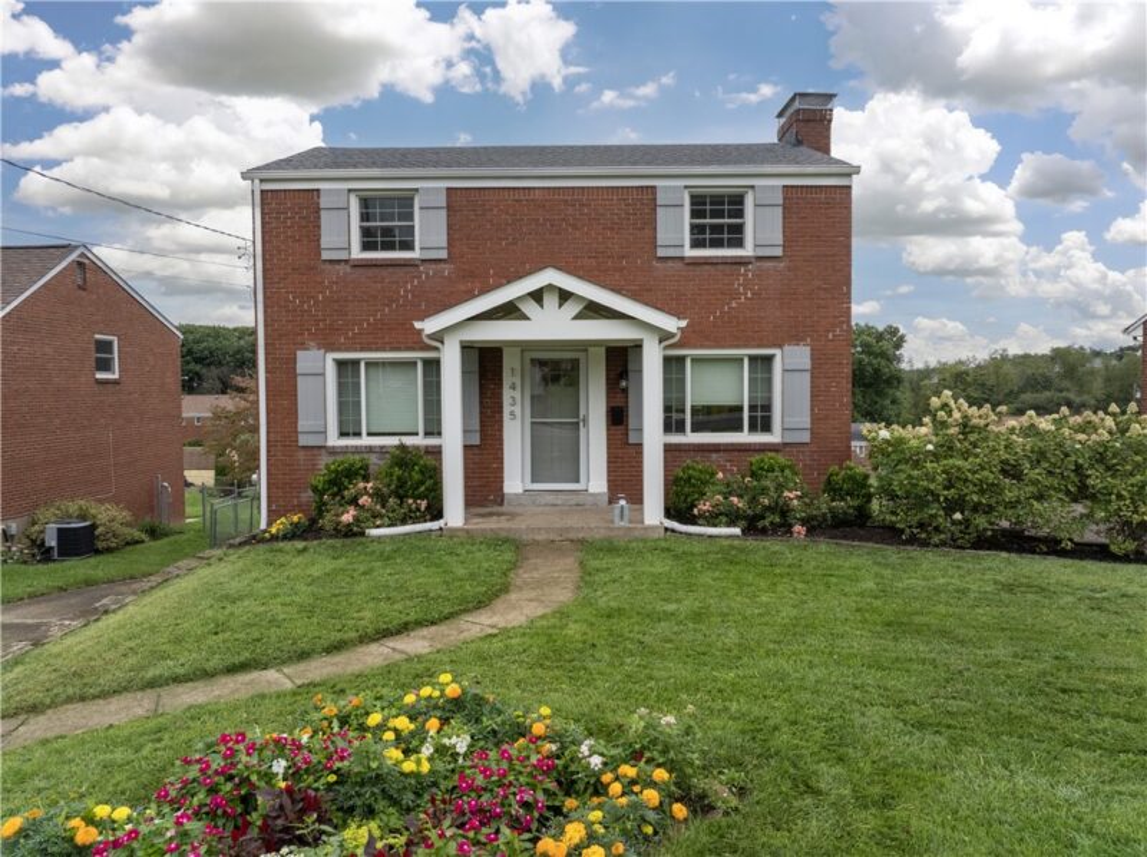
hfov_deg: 71.7
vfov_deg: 56.7
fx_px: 794
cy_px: 428
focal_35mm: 24
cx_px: 574
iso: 800
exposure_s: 1/240
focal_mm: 12.29
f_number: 3.2
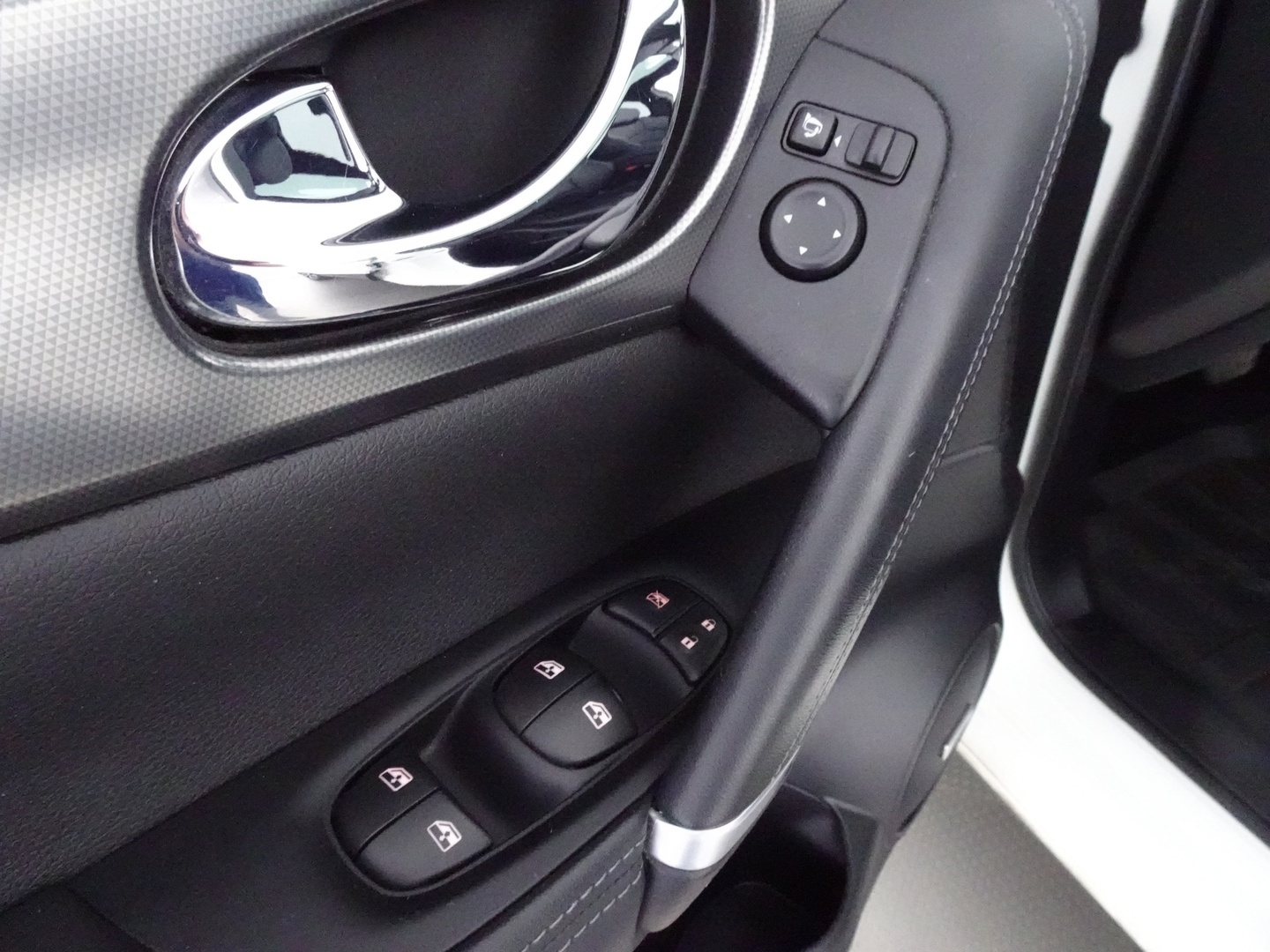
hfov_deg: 71.6
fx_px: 881
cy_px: 476
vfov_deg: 56.8
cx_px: 635
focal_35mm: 24
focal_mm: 4.25
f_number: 3.5
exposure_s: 1/30
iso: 3200
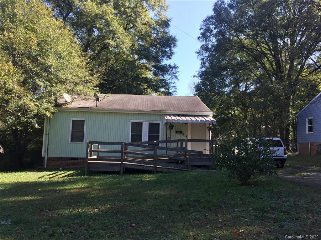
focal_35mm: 29
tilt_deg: +4.3
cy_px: 120
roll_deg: -2.0
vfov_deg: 48.2
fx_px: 269
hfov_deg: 61.7
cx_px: 160
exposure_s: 1/408
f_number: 2.2
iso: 32
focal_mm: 4.15
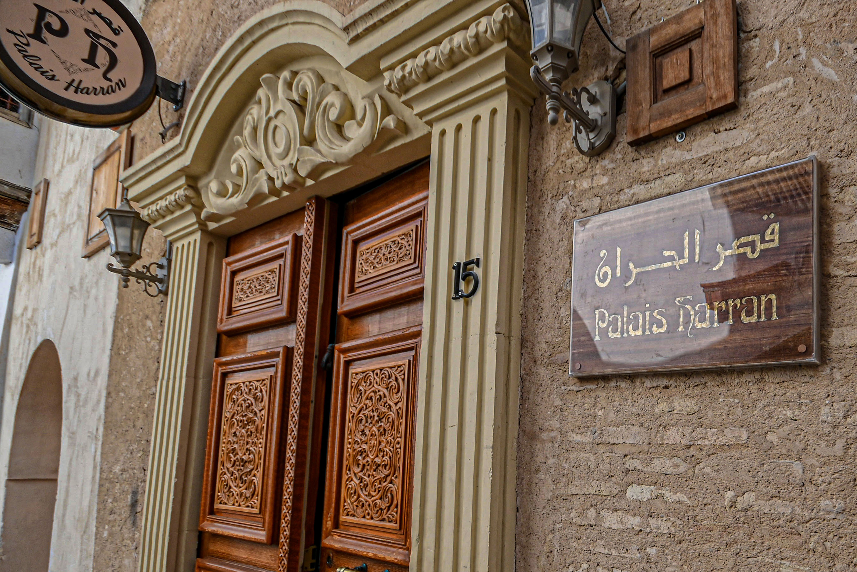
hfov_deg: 100.4
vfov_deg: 77.3
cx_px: 428
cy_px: 286
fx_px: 357
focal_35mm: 15
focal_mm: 10
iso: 100
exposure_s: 1/250
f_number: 5.6
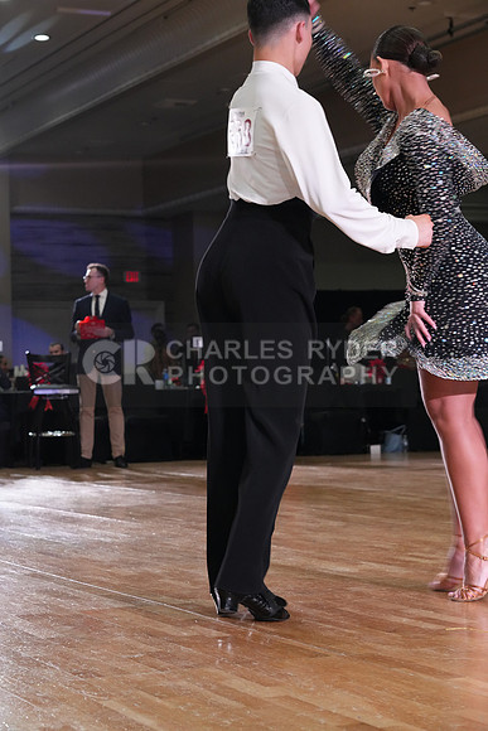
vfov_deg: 26.3
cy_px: 366
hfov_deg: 17.7
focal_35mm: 77
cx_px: 244
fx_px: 1565
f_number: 7.1
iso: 4000
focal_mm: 77
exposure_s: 1/200
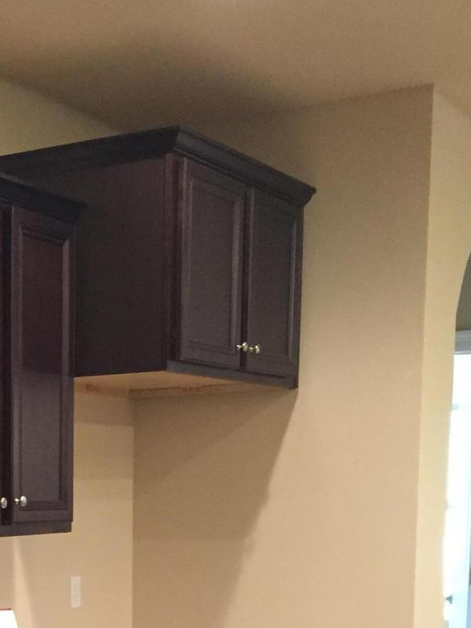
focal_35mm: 74
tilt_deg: -6.8
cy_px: 677
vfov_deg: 24.7
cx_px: -122
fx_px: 1343
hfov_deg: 18.6
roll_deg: +0.8
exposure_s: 1/20
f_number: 2.2
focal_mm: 4.15
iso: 250
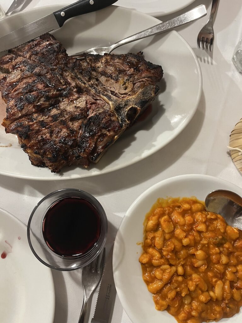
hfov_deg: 53.1
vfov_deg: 67.3
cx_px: 121
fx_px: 242
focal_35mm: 26
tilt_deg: -79.8
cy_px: 162
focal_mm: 5.1
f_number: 1.6
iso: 320
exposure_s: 1/50
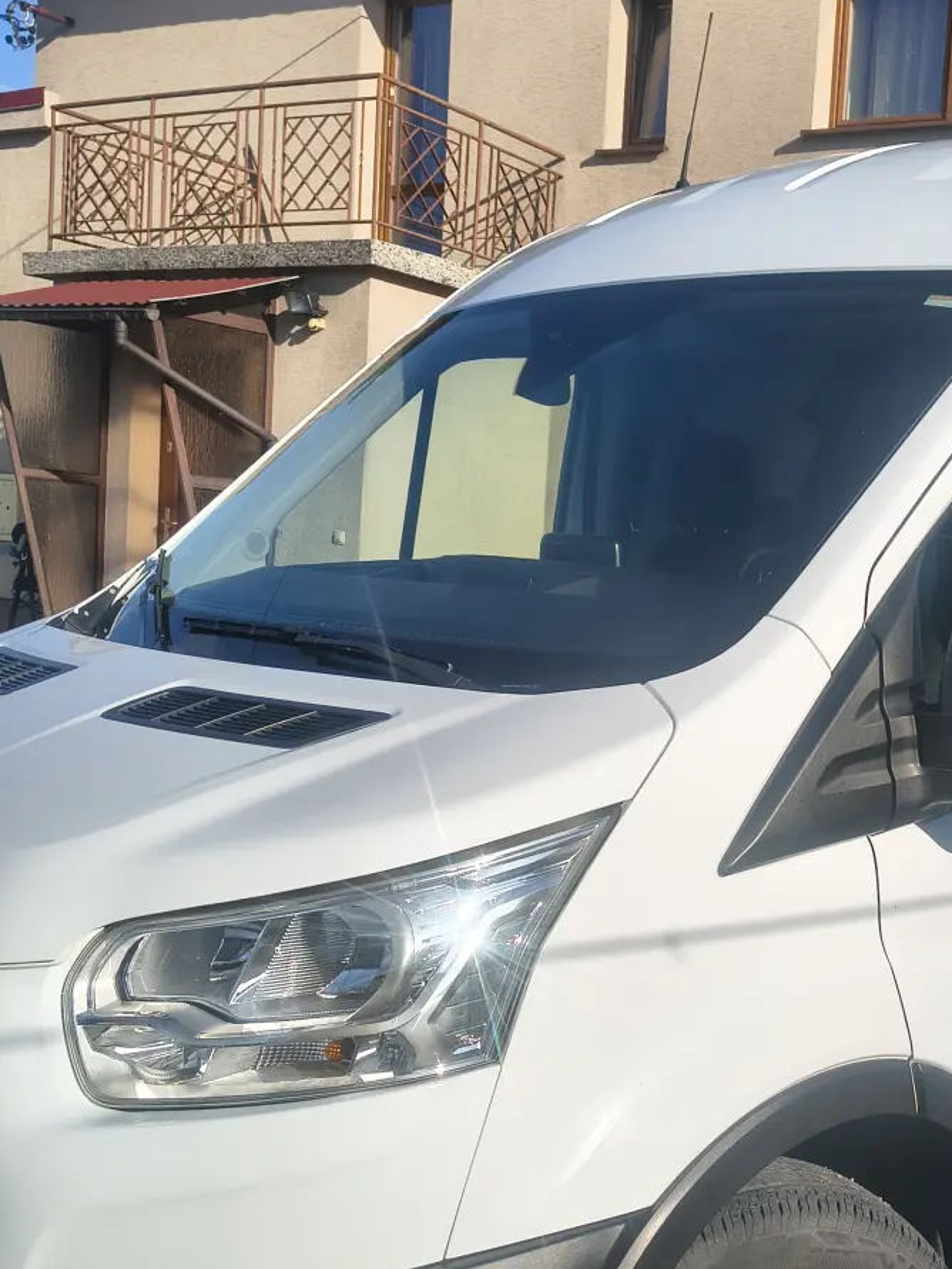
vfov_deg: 41.2
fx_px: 1687
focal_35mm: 46
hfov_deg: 30.3
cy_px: 696
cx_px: 832
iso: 102
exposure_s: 1/3174
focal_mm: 5.56
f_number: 1.8
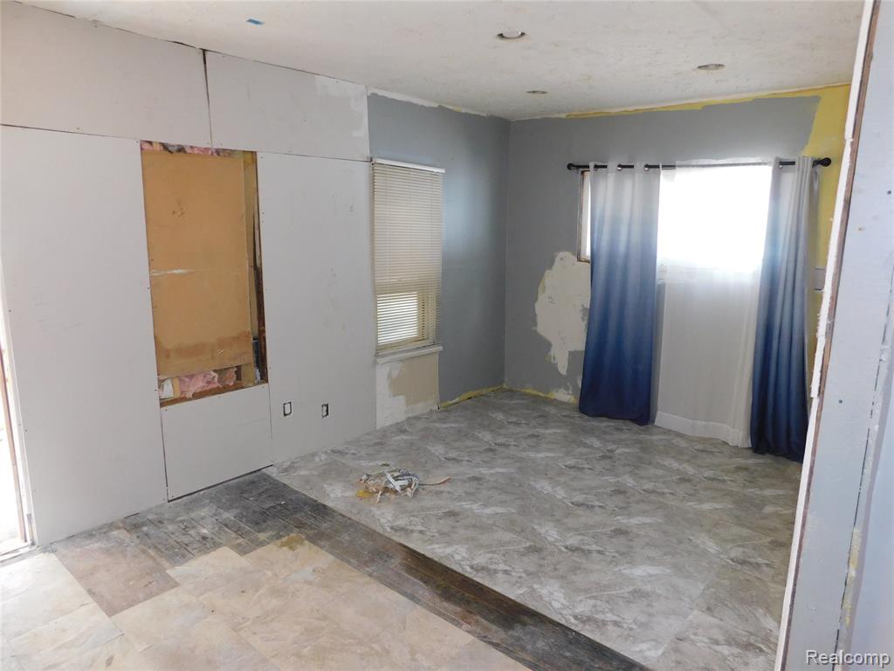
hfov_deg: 73.9
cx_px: 447
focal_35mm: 23
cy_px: 336
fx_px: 594
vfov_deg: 58.9
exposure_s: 1/30
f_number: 3
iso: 200
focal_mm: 4
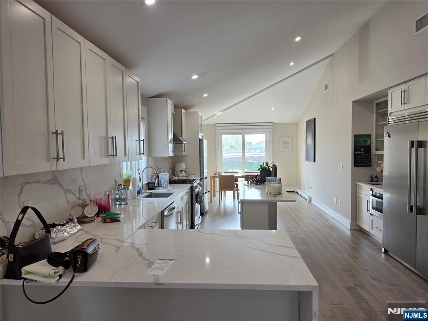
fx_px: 284
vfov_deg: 58.9
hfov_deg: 73.9
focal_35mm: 23
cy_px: 160
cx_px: 214
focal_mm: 6.5
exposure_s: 1/120
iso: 20
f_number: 1.4
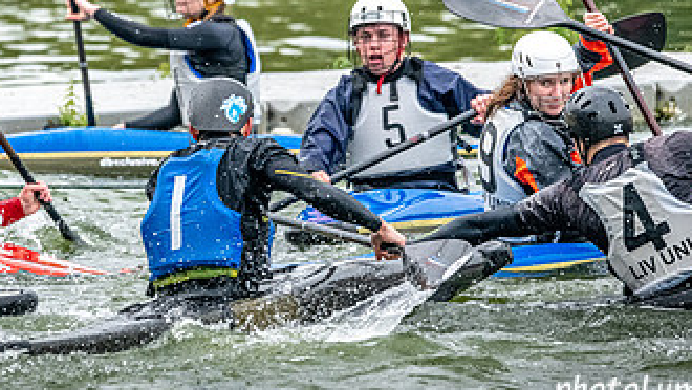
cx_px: 241
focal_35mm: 608
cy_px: 200
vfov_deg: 2.0
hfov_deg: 3.6
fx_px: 11162
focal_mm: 330
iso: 3200
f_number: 6.3
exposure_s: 1/2500
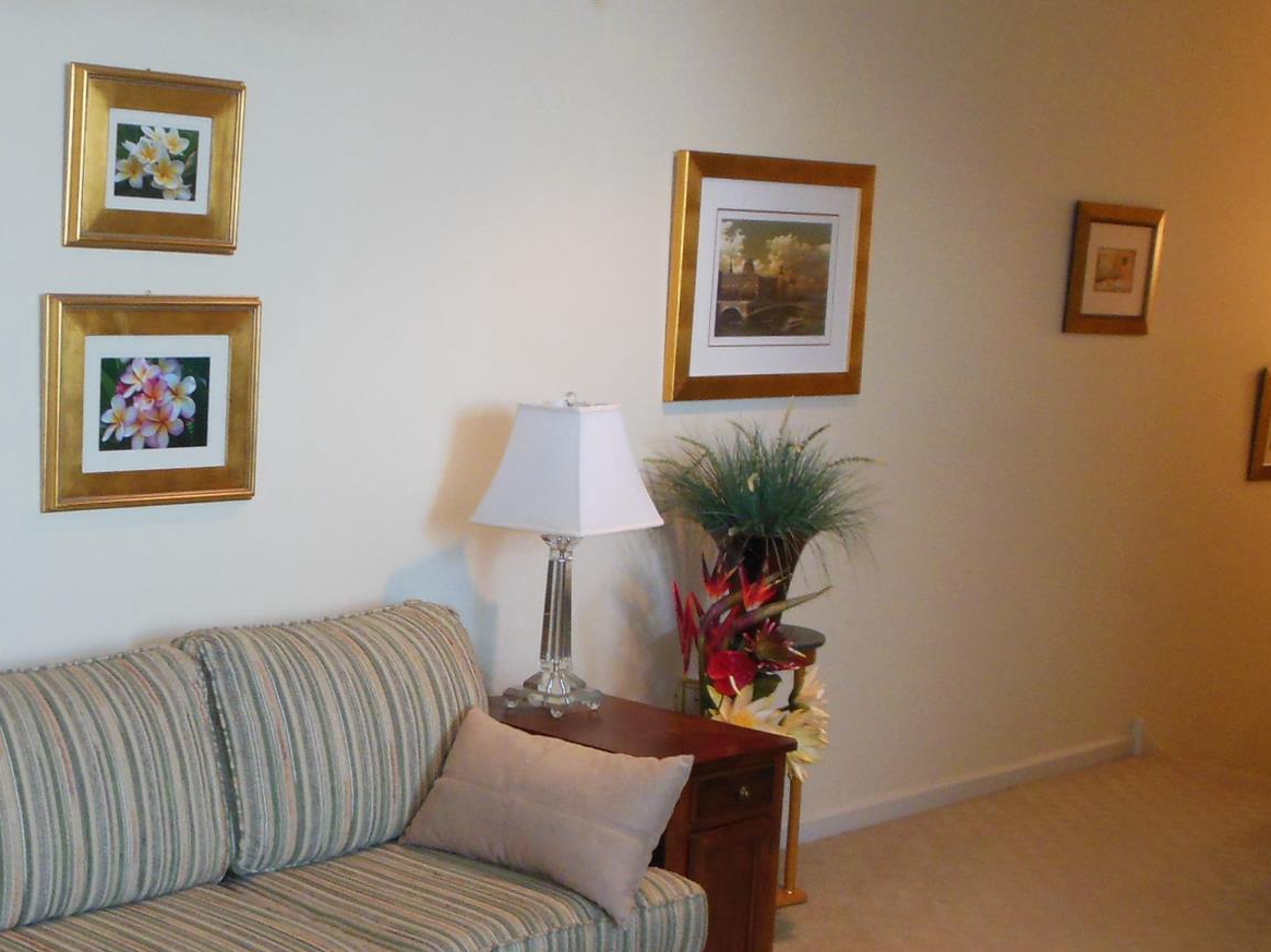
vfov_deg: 28.4
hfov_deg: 36.4
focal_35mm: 51
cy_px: 592
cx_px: 281
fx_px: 1872
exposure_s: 1/30
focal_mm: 5.2
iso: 500
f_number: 3.3
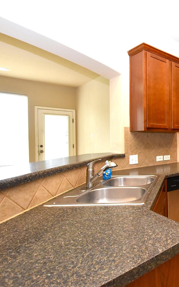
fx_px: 179
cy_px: 143
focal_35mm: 23
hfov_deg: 41.7
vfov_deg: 77.1
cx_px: 199
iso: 1800
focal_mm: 10
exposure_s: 1/200
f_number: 5.6
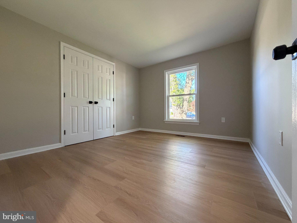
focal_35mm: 14
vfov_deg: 85.7
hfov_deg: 102.1
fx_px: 120
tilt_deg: -0.4
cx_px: 148
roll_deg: +1.0
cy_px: 112
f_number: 2.2
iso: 320
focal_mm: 2.22
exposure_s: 1/62
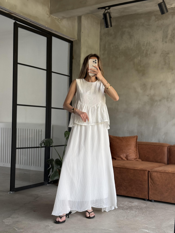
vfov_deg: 39.7
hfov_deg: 30.3
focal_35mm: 48
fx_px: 324
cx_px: 88
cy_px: 116
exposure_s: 1/60
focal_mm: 6.76
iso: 100
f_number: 1.78
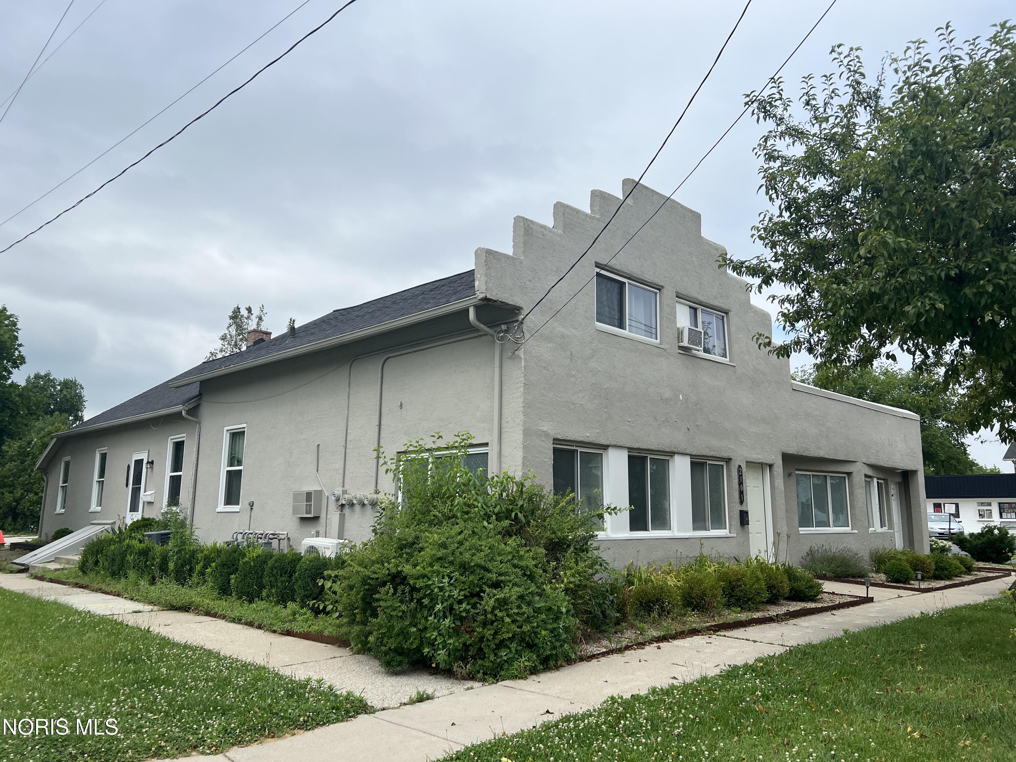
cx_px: 508
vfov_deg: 53.1
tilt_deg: +9.7
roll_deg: +0.0
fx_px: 763
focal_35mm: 26
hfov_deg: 67.3
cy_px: 381
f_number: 1.5
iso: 50
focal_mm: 5.7
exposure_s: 1/5076
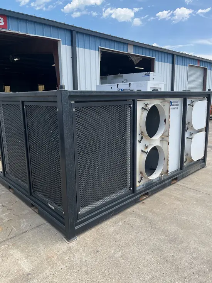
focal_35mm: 26
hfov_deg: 53.1
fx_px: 212
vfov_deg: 67.3
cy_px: 142
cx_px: 106
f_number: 1.6
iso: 50
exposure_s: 1/1721
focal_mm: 5.1
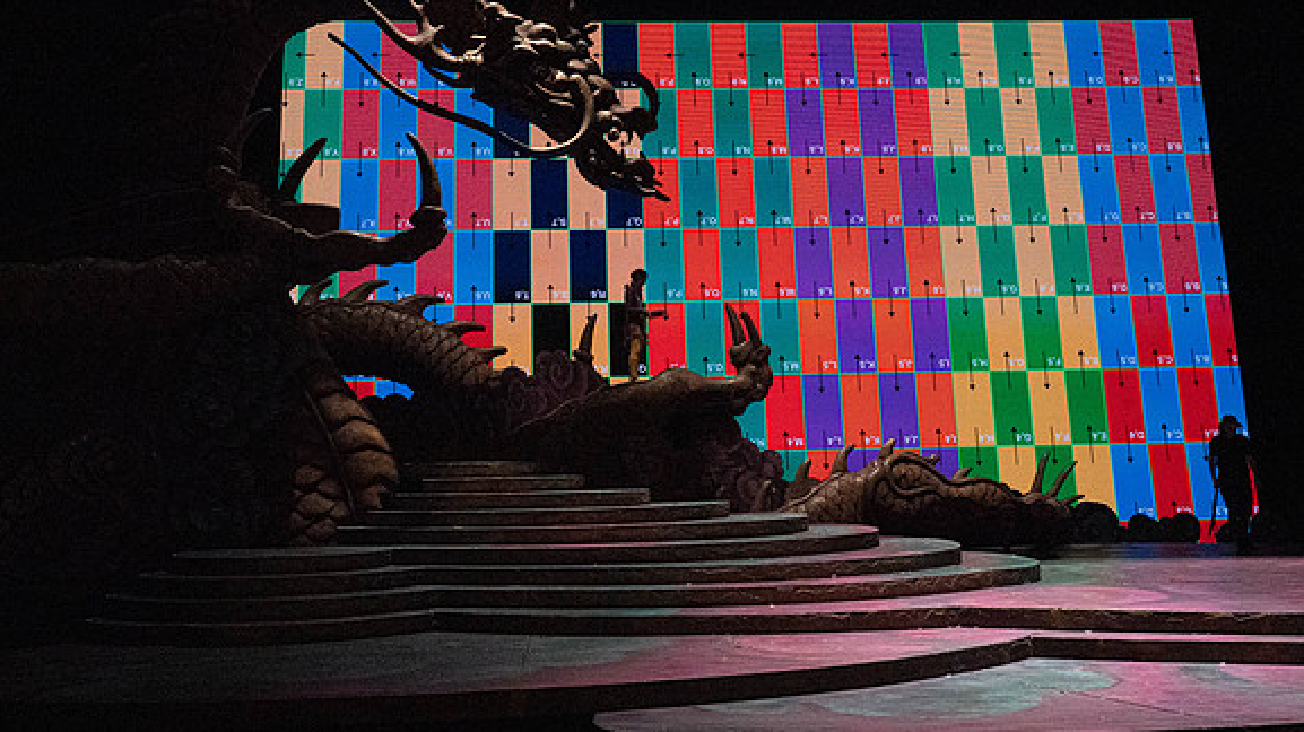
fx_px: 1348
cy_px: 322
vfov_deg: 30.4
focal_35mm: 39
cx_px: 651
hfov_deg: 51.6
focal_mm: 37
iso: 25600
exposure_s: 1/400
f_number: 9
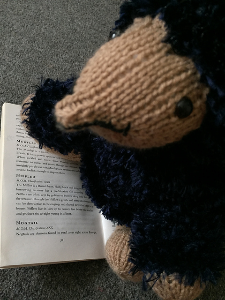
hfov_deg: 48.2
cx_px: 112
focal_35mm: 29
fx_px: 251
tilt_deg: -59.9
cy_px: 150
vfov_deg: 61.7
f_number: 2.2
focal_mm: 4.15
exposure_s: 1/33
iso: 160
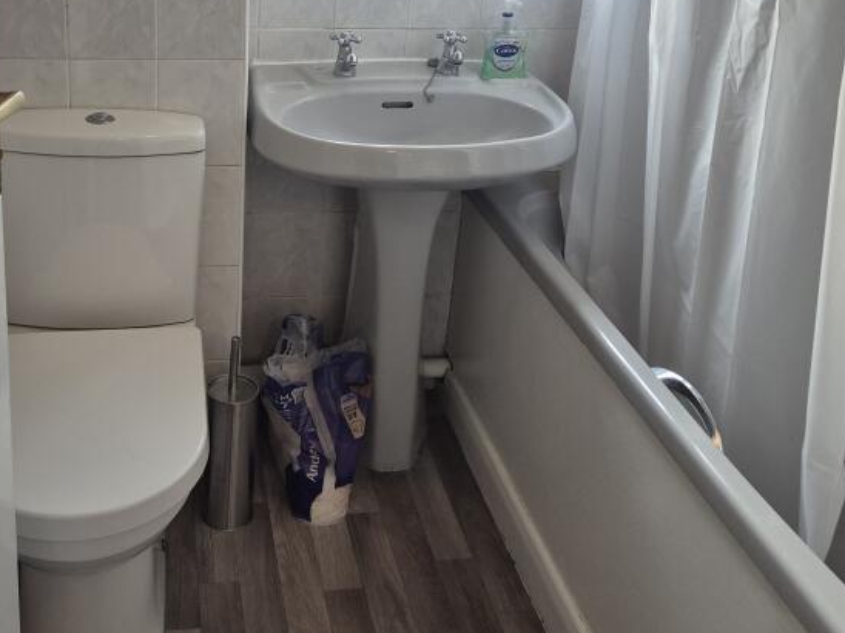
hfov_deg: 43.2
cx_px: 282
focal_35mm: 43
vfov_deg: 32.7
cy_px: 128
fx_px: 1050
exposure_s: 1/180
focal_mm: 5.4
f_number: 1.8
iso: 160
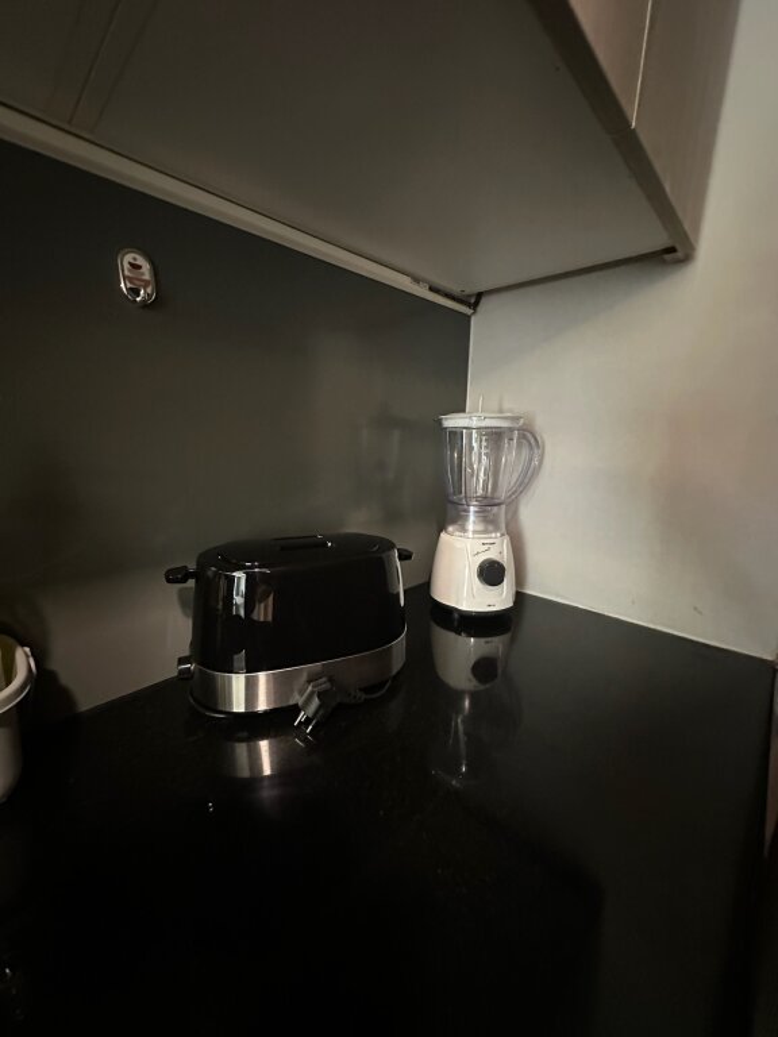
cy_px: 518
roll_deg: -2.0
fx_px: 420
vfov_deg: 102.1
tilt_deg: -11.3
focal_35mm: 14
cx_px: 389
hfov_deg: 85.7
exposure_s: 1/25
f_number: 2.2
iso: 1250
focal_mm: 2.22
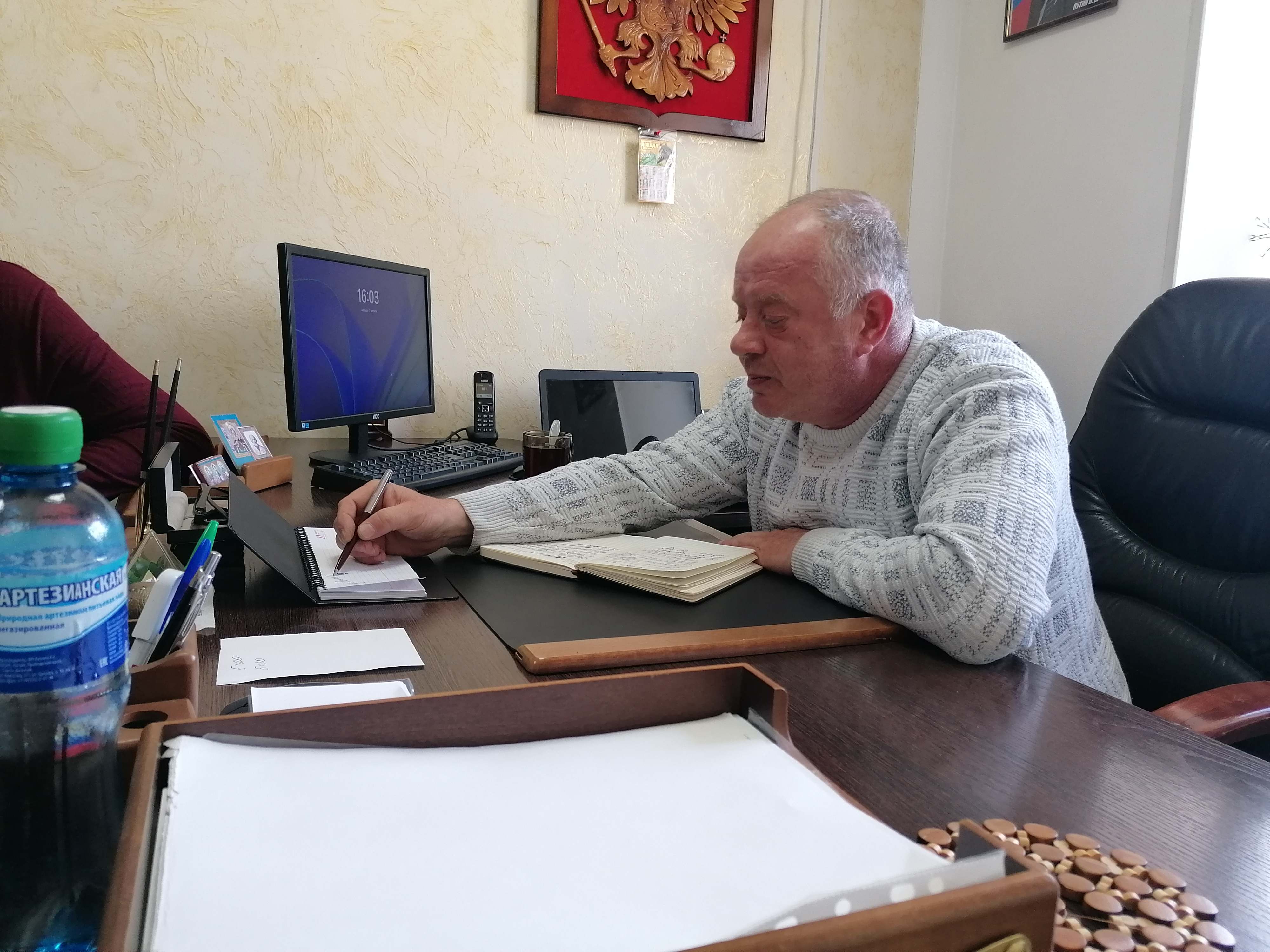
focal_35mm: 27
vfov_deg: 51.4
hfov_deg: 65.3
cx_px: 635
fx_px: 991
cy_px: 476
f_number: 1.8
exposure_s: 1/50
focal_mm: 4.75
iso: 125
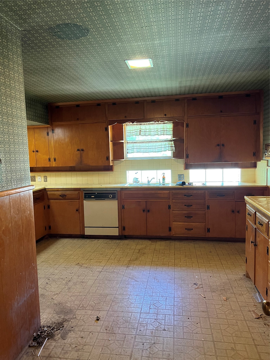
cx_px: 135
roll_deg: +3.6
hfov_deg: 53.1
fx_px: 270
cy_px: 180
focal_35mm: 26
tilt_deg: -4.7
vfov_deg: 67.3
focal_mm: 5.7
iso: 500
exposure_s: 1/60
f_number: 1.5
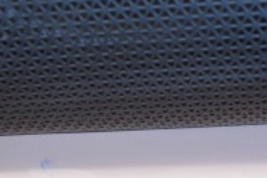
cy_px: 279
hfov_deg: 19.4
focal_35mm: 105
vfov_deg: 12.3
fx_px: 779
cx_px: 152
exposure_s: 1/40
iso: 1100
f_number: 3.8
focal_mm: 22
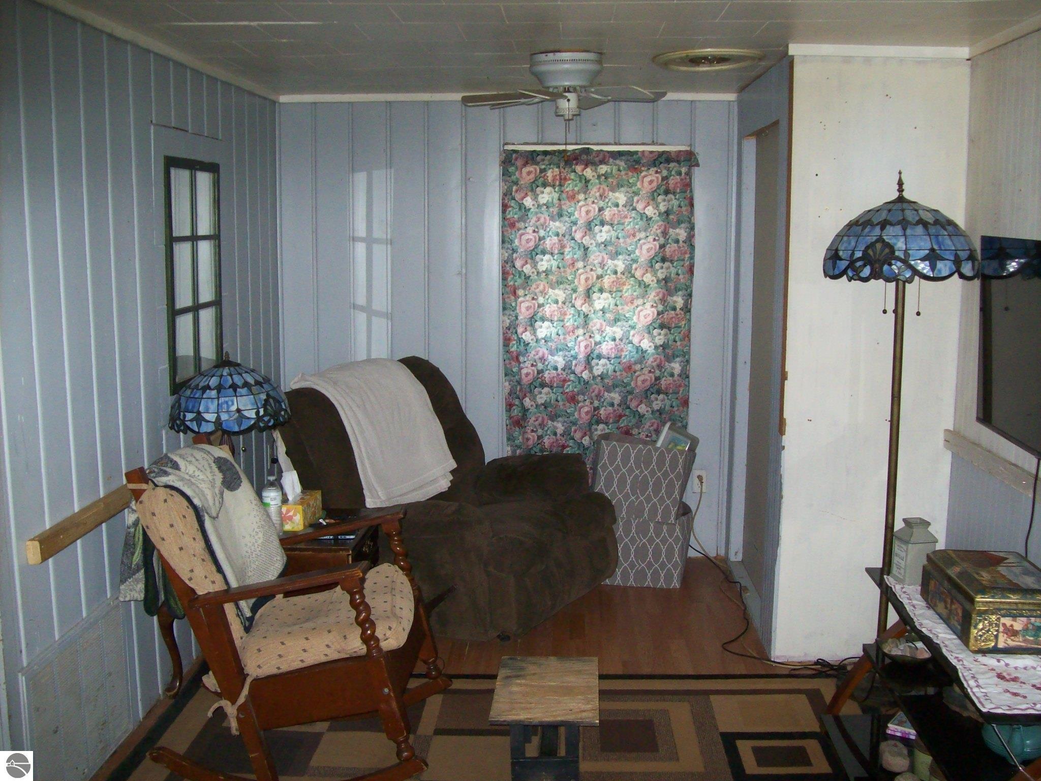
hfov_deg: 51.4
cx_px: 520
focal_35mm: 36
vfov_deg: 39.7
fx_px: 1083
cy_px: 390
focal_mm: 6
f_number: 2.7
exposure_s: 1/64
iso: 200
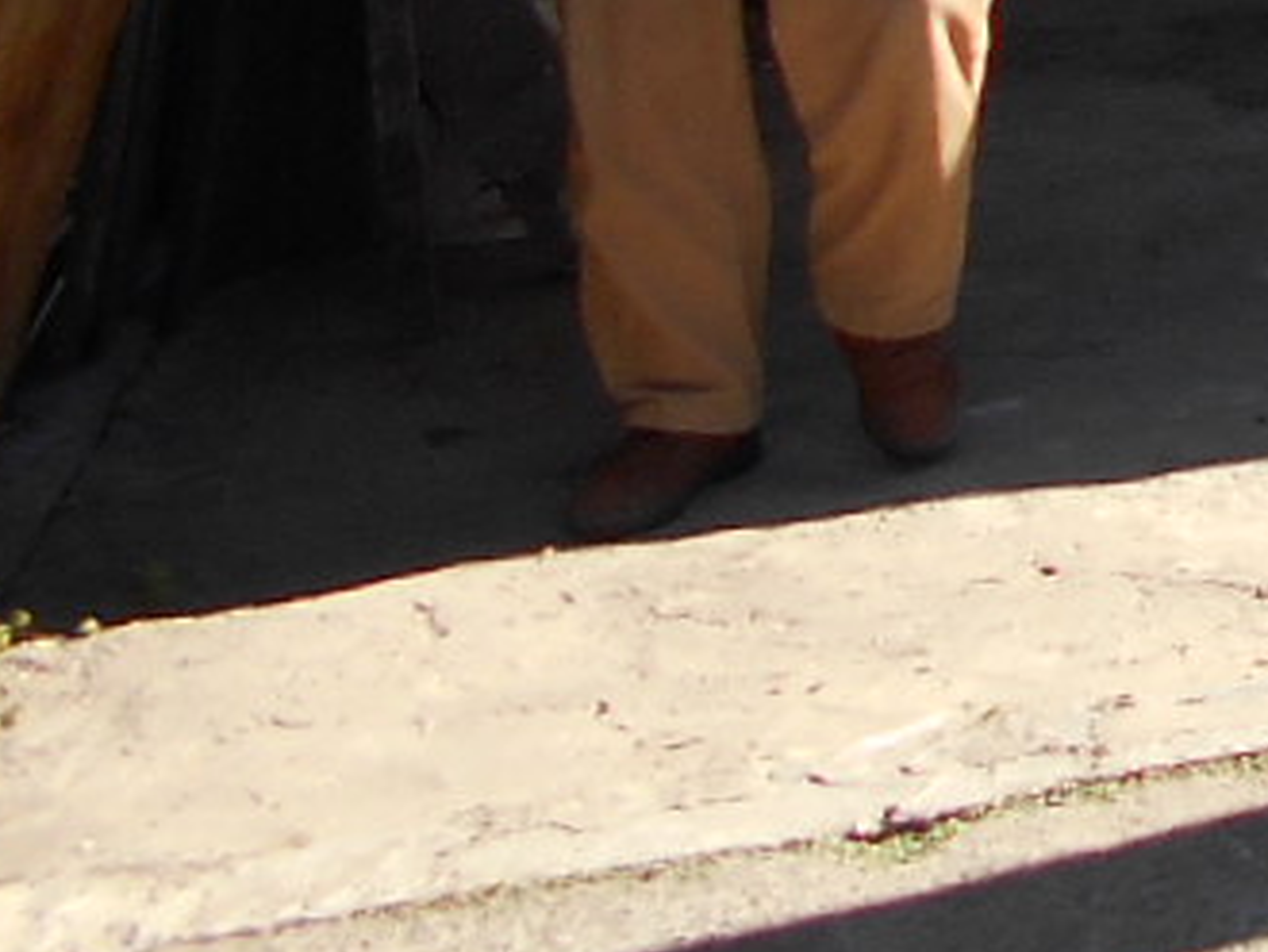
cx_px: 3016
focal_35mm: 126
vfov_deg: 10.5
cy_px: -1117
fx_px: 4619
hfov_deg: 12.4
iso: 80
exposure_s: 1/250
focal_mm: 4.6
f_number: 3.2
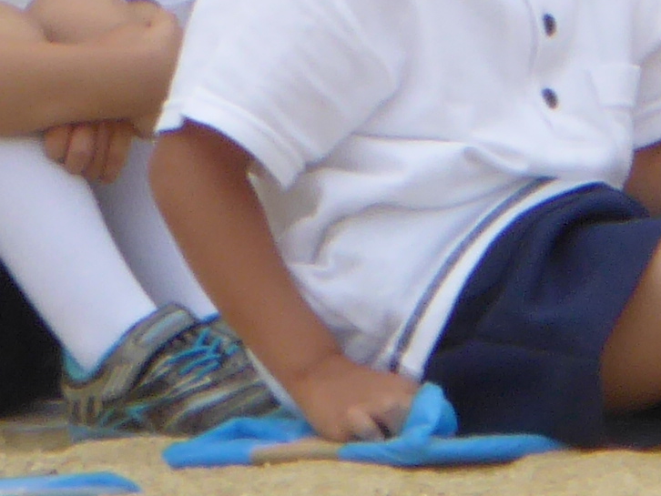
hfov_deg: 0.7
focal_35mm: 2993
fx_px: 57171
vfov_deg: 0.5
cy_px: -248
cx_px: -466
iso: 100
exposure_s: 1/200
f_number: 6
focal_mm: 71.7
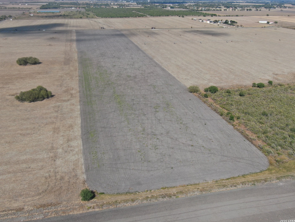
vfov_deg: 40.7
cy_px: 109
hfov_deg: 52.6
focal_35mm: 35
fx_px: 298
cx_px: 151
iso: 100
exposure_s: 1/1250
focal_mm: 5.82
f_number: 3.2
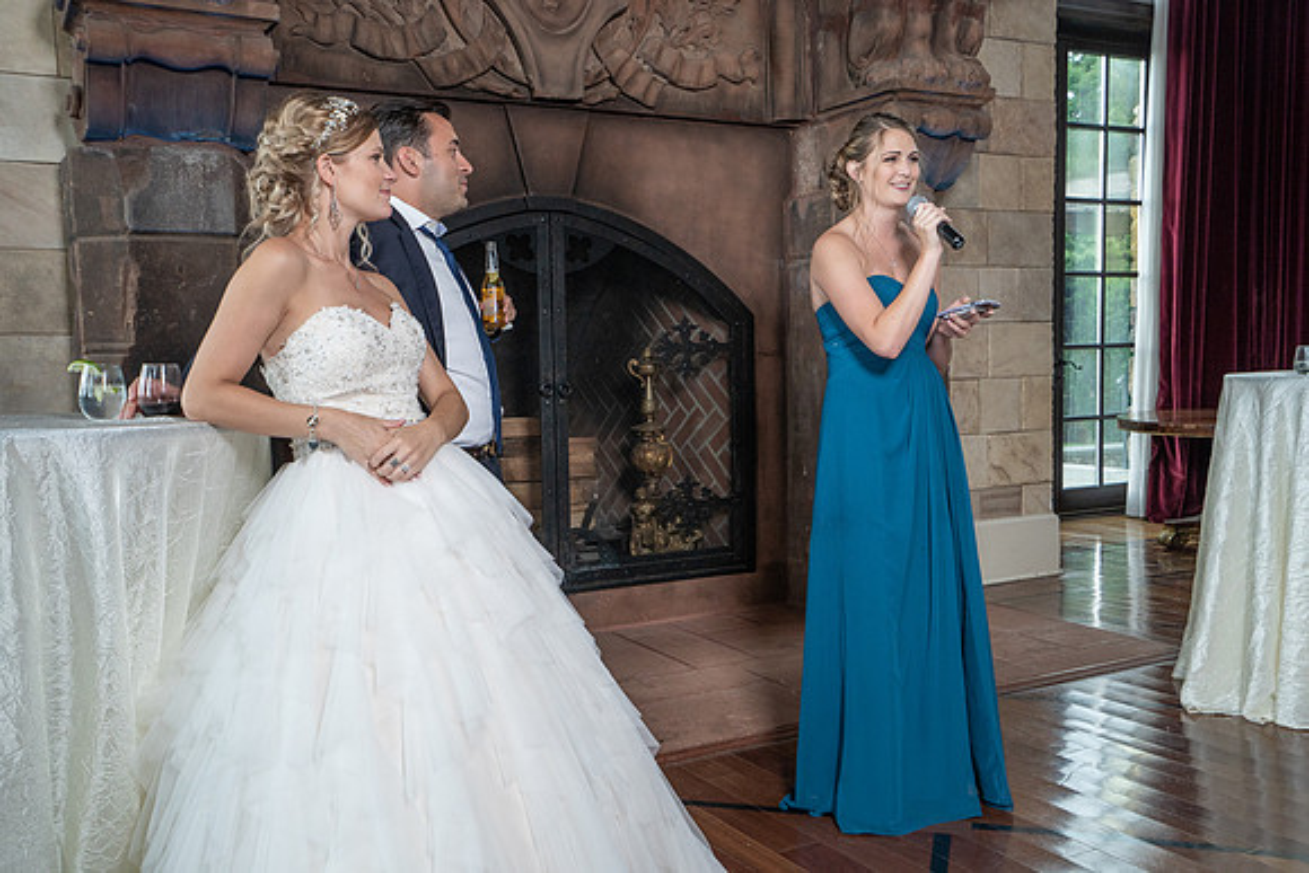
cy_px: 436
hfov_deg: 54.4
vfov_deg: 37.9
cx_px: 654
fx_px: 1273
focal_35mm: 35
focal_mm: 35
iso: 1600
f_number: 5.6
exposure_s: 1/100
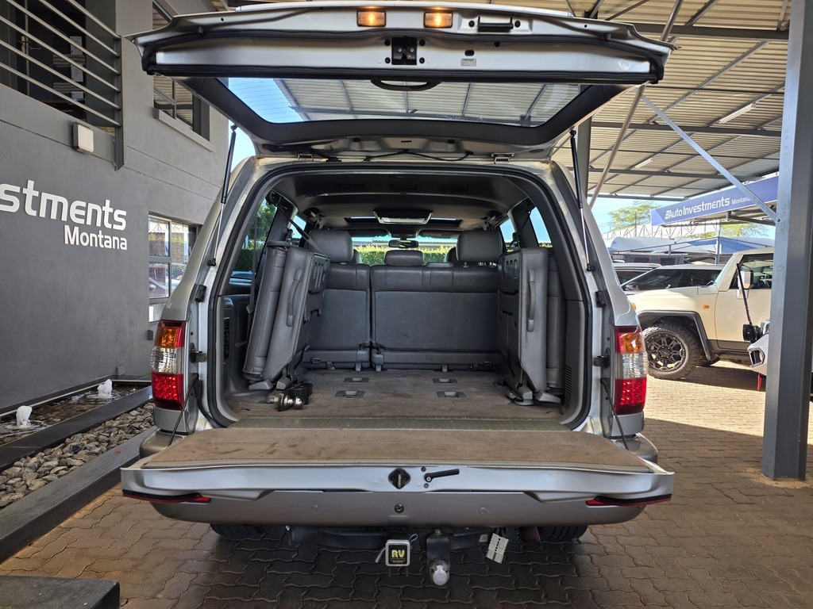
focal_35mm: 23
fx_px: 540
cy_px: 304
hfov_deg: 73.9
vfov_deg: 58.9
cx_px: 406
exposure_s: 1/180
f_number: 1.7
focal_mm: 6.25
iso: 40
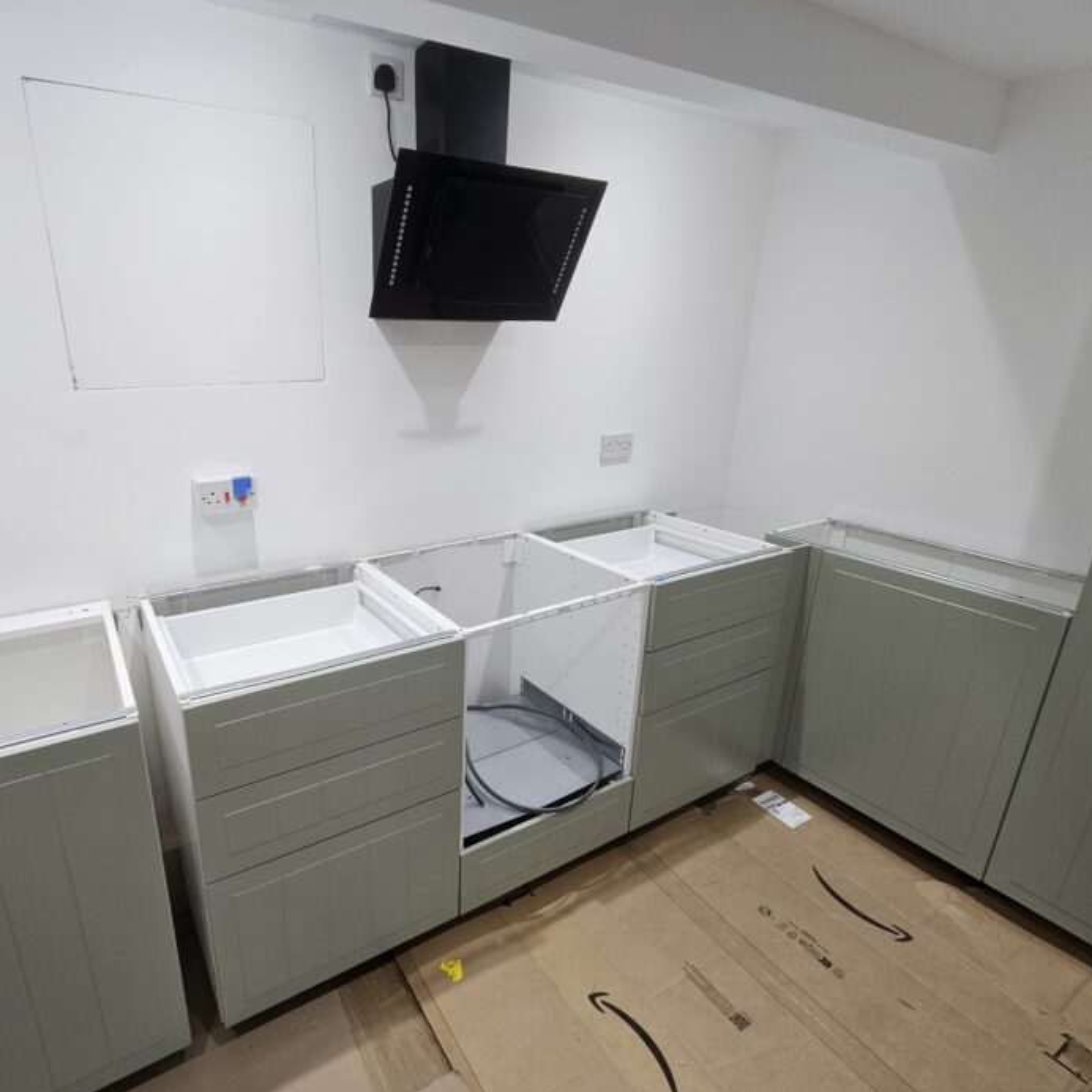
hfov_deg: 82.8
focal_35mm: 17
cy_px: 543
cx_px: 429
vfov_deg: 84.0
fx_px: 607
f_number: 2.2
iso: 100
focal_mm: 2.2
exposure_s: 1/50
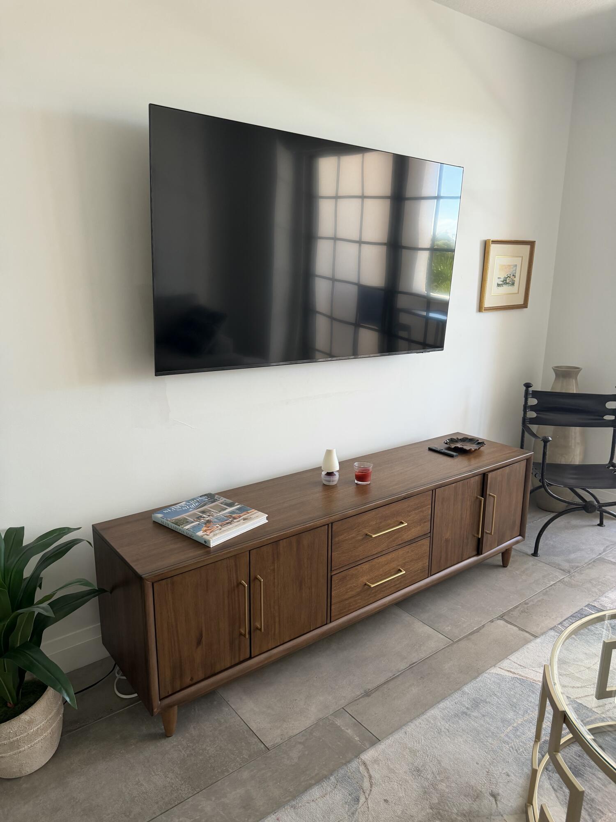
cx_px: 308
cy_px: 411
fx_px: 569
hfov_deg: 56.8
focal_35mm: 24
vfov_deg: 71.6
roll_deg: -0.2
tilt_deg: -14.9
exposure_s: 1/121
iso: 200
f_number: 1.78
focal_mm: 6.76
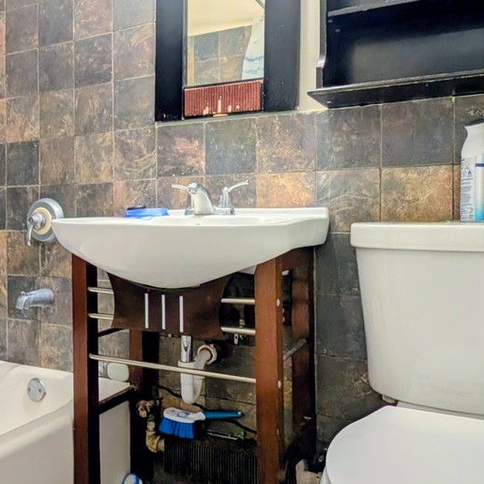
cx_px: 161
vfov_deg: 51.1
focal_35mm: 32
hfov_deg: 50.2
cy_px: 223
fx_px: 506
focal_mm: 1.95
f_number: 2.2
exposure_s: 1/60
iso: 56
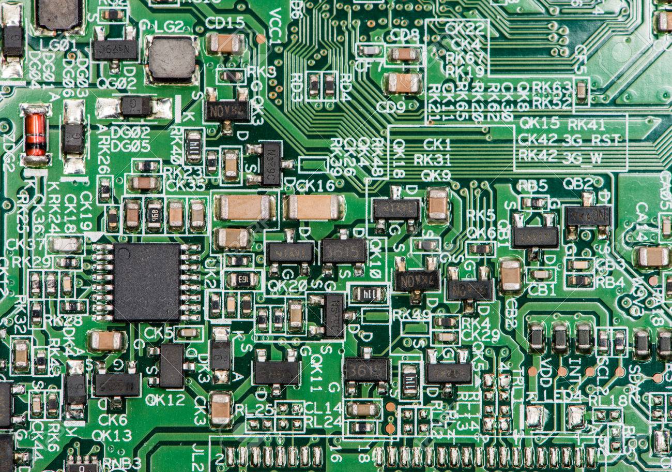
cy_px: 236
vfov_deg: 12.9
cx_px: 319
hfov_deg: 18.3
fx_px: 2084
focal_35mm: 110
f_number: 13
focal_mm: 105
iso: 50
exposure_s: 1/250
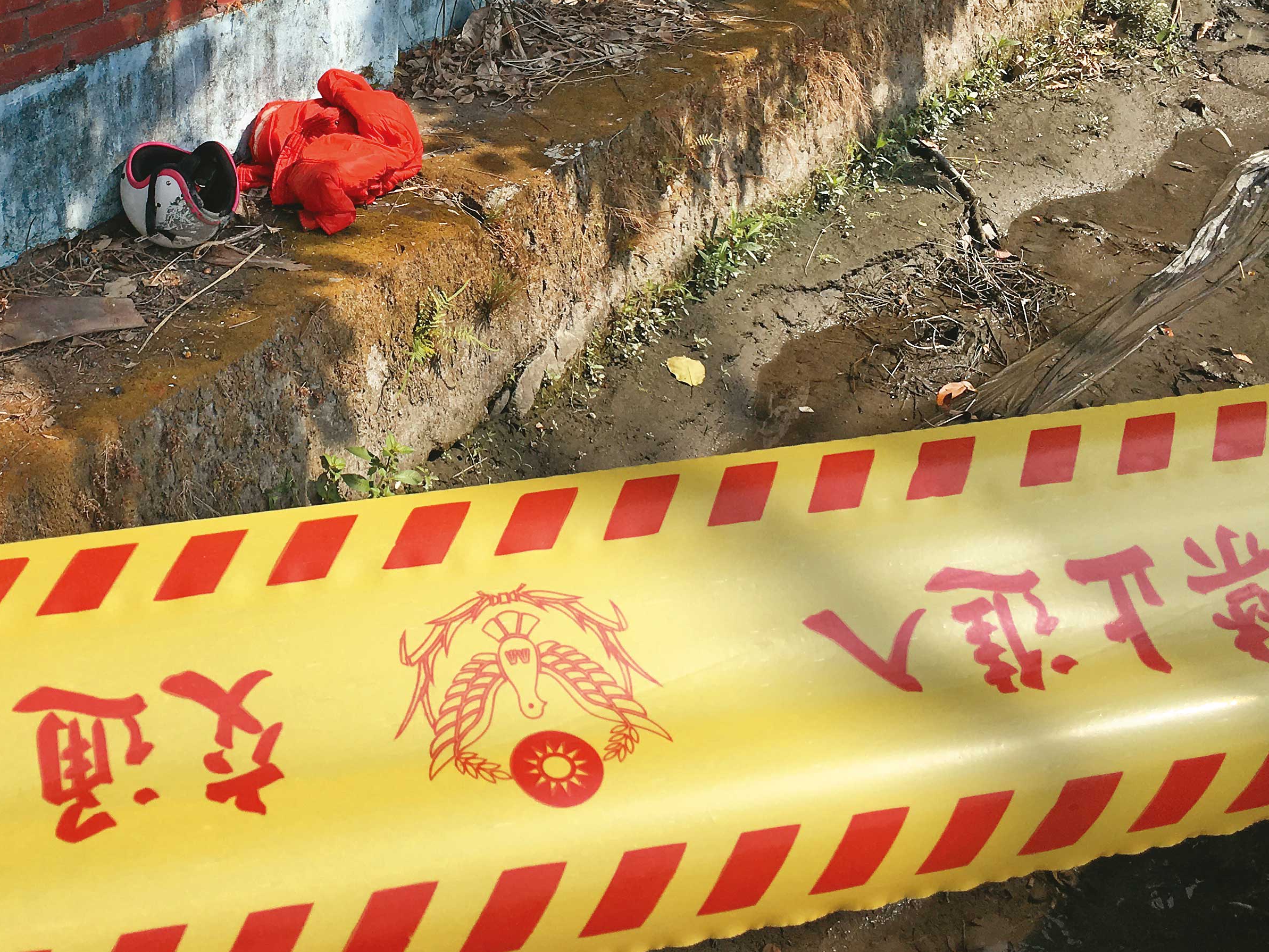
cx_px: 354
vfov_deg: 29.0
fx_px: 1796
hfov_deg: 38.1
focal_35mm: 49
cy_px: 181
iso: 25
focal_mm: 4.15
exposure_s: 1/1709
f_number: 2.2
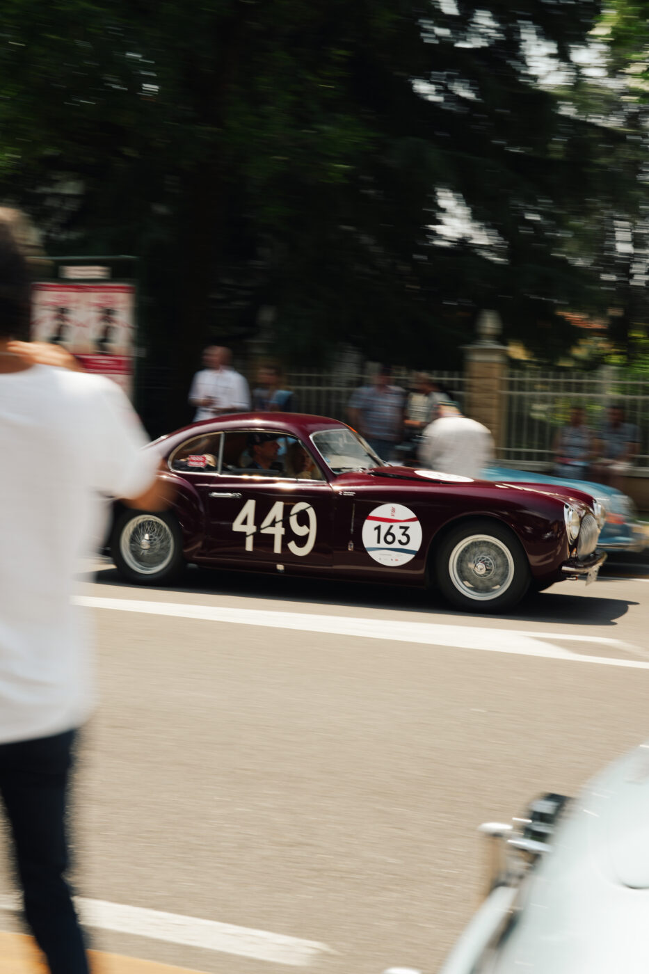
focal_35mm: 43
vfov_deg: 45.4
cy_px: 487
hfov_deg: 31.2
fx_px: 1163
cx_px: 324
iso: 100
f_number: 13
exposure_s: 1/30
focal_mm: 43
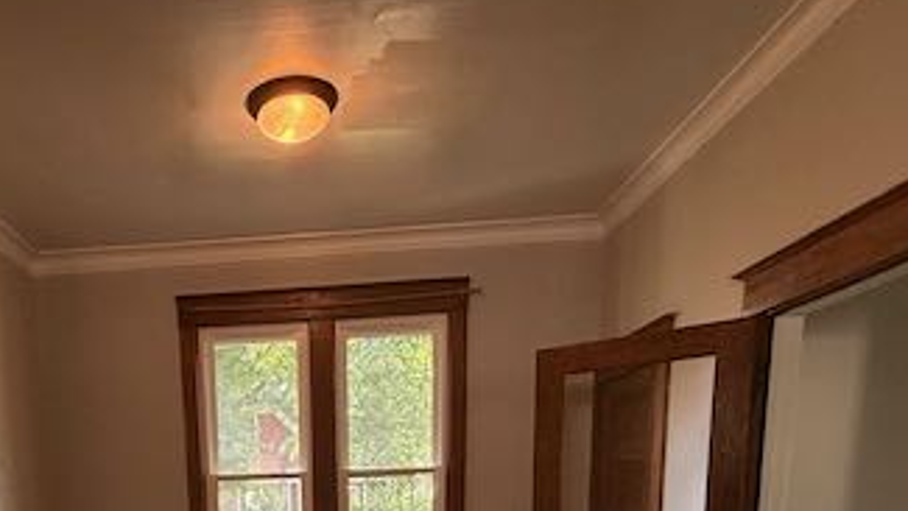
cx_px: 285
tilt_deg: -9.7
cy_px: 631
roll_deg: +2.5
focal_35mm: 30
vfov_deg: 31.7
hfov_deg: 62.3
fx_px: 722
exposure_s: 1/99
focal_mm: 2.22
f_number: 2.2
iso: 160
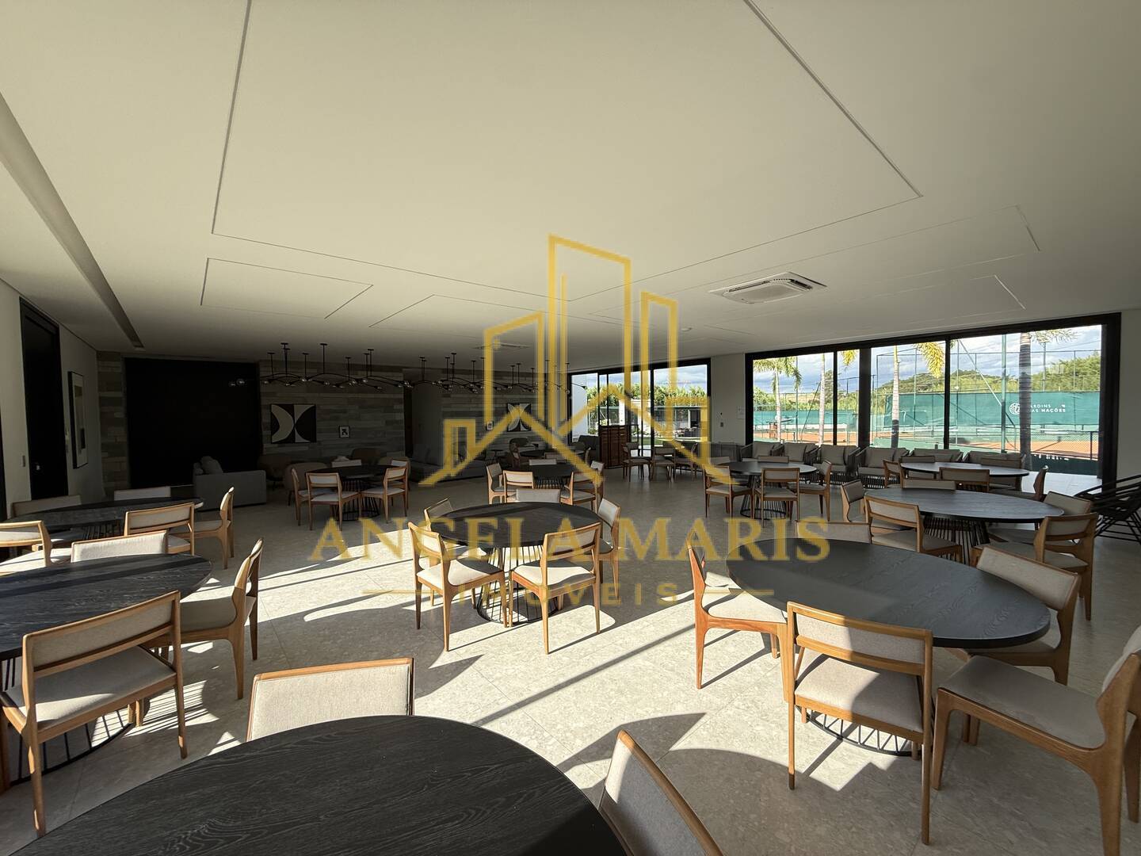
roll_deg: +0.8
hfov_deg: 102.1
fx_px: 461
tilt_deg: -2.5
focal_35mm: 14
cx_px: 570
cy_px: 428
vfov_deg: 85.7
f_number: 2.2
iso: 50
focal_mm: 2.22
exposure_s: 1/522
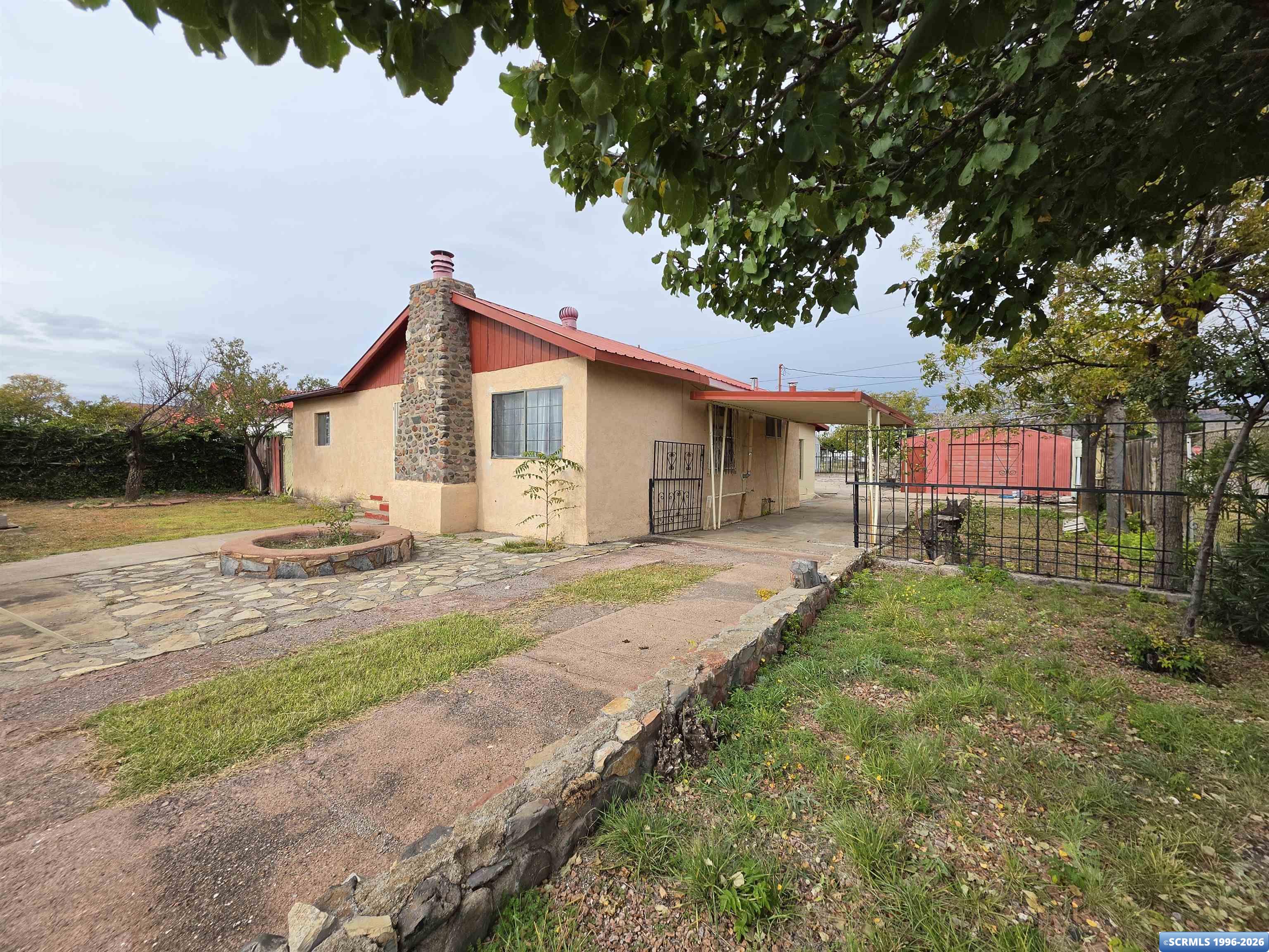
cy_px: 476
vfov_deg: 89.9
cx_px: 634
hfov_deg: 106.2
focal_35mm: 13
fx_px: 477
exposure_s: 1/1129
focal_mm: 2.2
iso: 32
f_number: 1.9
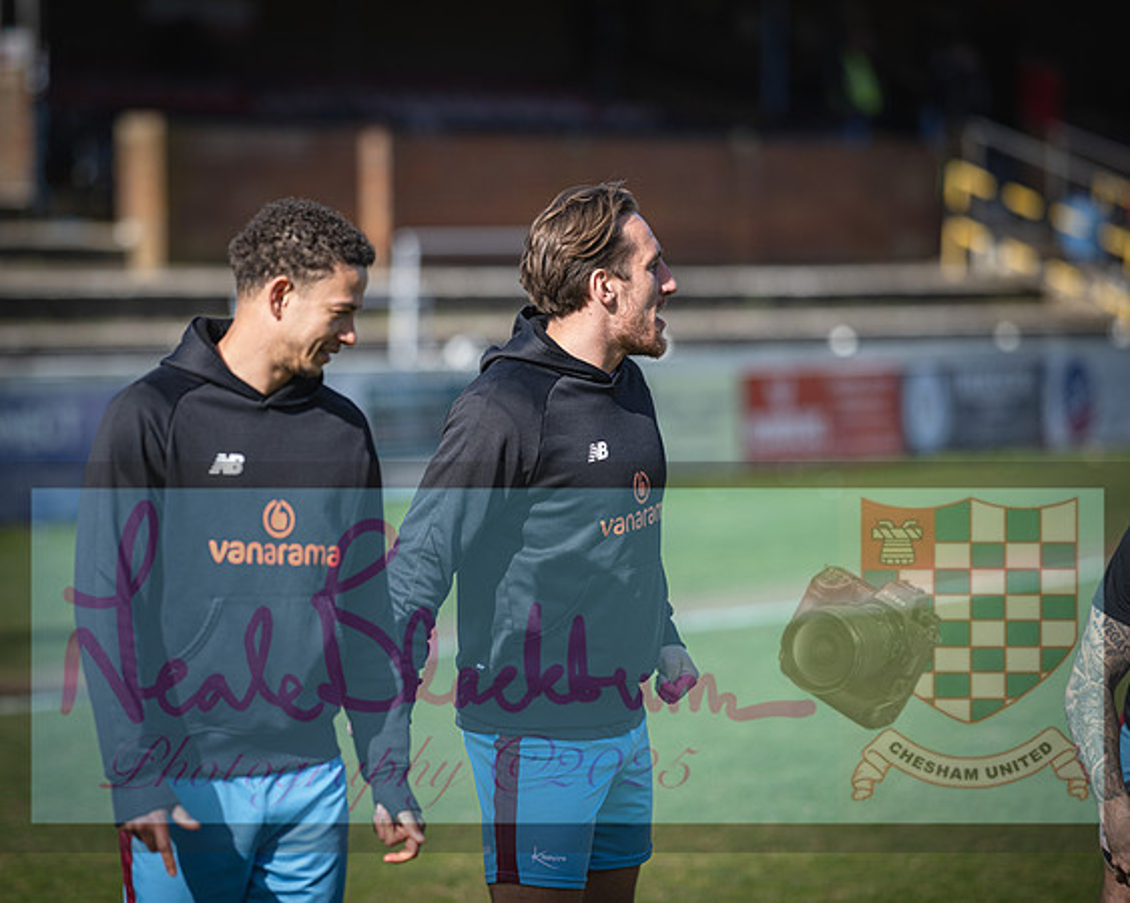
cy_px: 452
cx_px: 528
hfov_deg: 12.7
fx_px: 5083
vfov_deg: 10.2
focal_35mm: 152
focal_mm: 135
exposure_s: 1/1250
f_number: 2
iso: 32
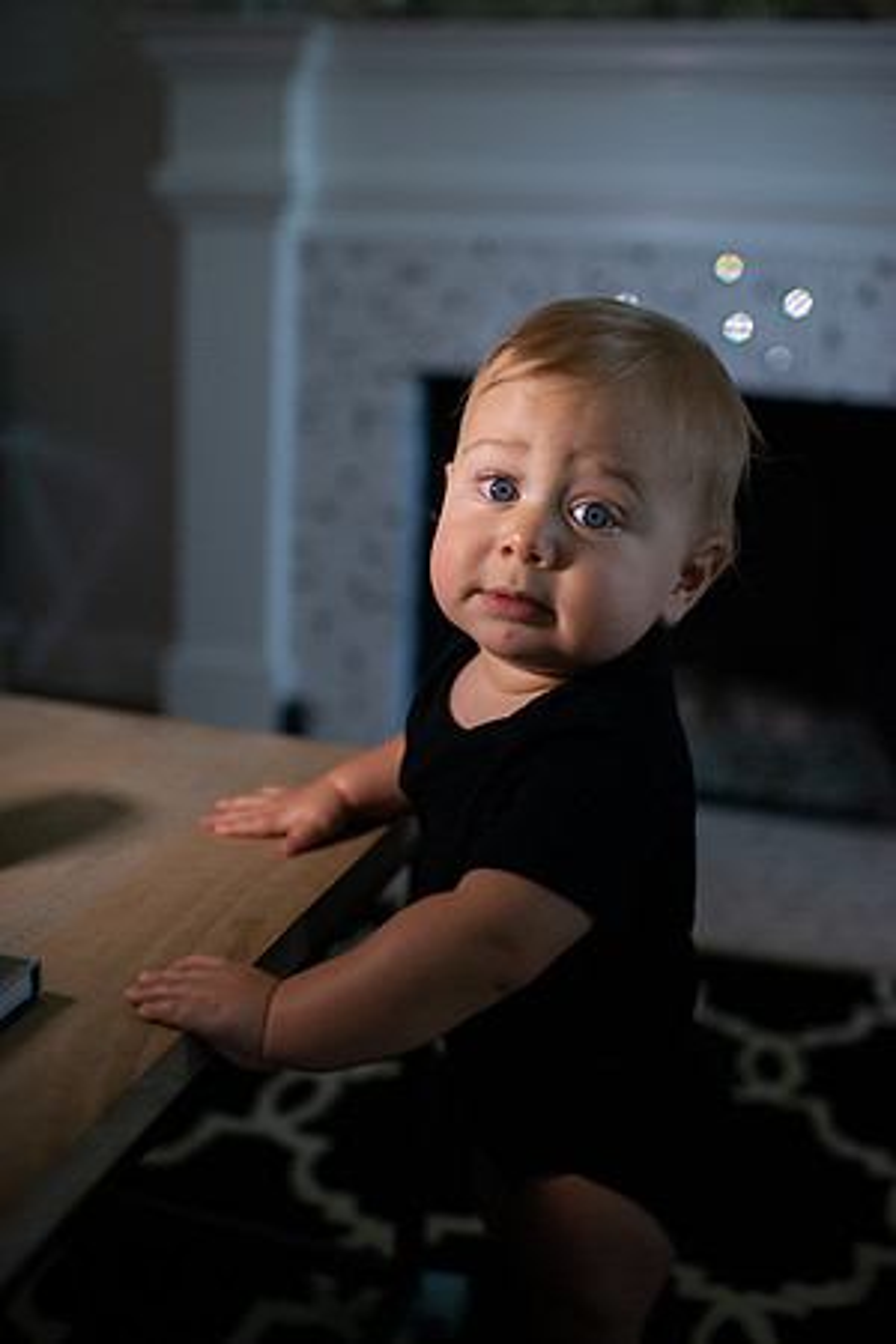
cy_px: 672
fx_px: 1307
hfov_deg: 37.9
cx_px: 448
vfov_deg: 54.4
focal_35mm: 35
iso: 640
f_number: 2
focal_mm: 35
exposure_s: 1/1250
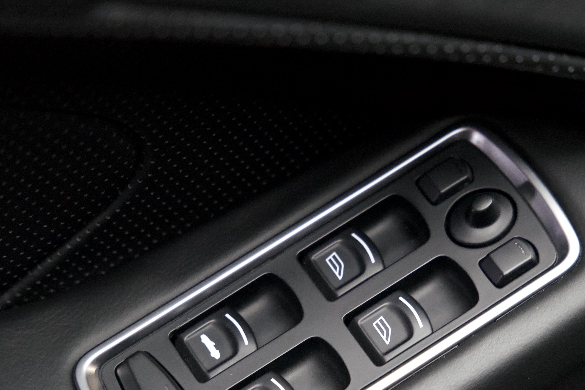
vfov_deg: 10.3
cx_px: 329
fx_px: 2161
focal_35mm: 133
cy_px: 314
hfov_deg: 15.4
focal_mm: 70
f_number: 2.8
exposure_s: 1/80
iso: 2500
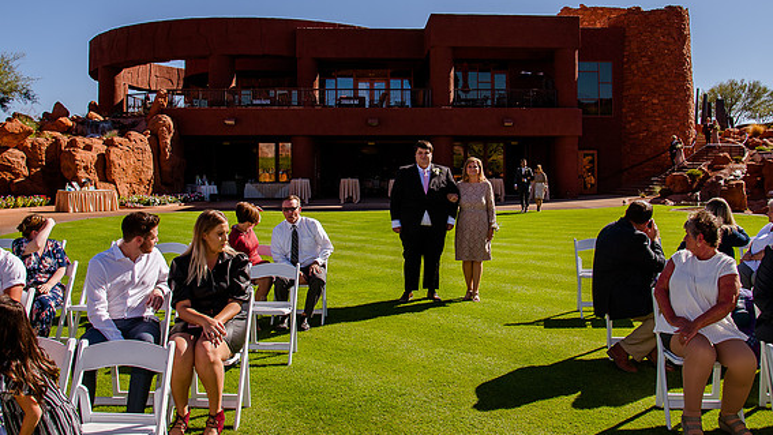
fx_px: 656
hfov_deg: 61.0
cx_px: 383
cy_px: 168
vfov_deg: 36.5
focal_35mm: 32
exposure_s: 1/320
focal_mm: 24
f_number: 9
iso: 125
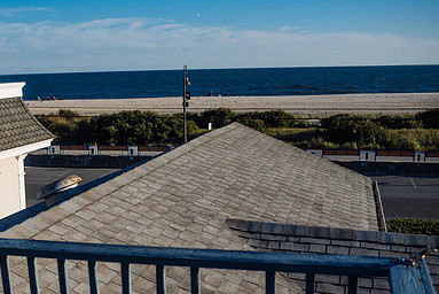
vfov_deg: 25.4
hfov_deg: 36.9
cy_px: 205
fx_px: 647
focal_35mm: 53
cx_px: 131
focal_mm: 35
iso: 100
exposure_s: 1/3200
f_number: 2.8
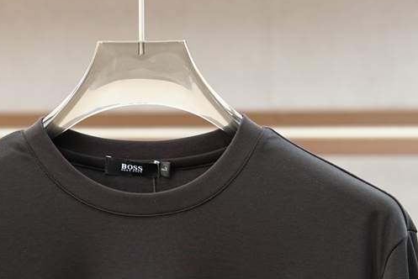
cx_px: 139
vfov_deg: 8.2
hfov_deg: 12.3
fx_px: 1929
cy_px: 266
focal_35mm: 166
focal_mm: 51
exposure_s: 1/125
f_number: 3.5
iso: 640
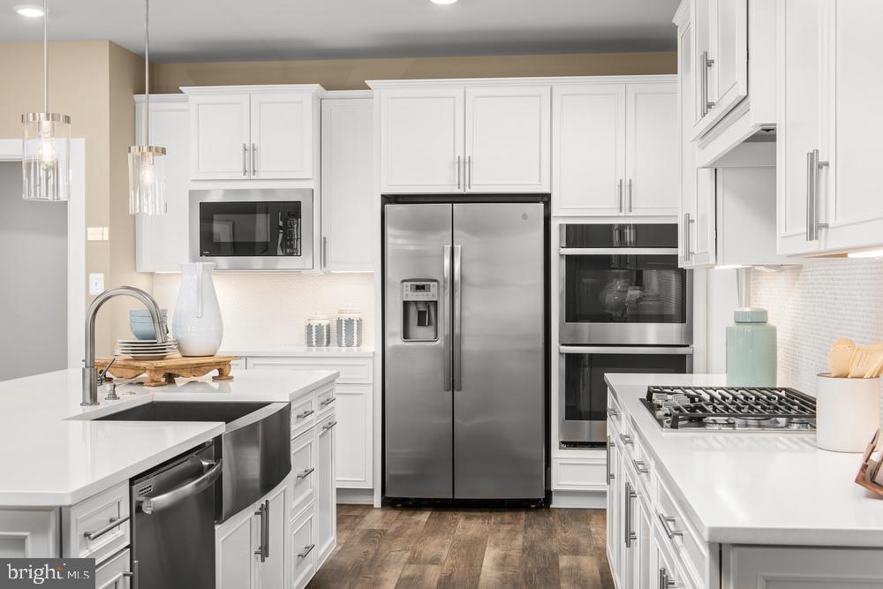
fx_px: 1030
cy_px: 294
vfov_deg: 31.9
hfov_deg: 46.4
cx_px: 442
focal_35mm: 42
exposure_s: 1/250
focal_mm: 42
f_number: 8
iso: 200
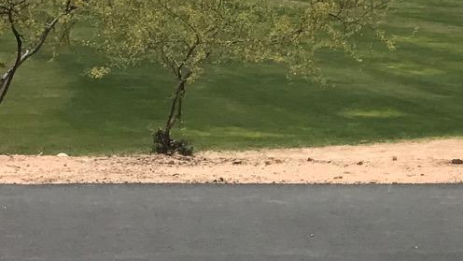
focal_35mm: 124
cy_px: -33
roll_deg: -2.1
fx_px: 1522
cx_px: 672
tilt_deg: -1.6
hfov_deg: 16.0
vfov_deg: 9.7
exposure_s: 1/4566
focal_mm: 3.99
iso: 20
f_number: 1.8
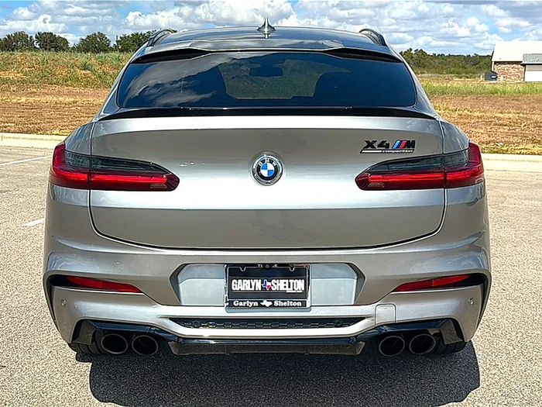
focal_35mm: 38
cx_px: 271
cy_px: 204
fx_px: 595
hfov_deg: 49.0
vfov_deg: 37.7
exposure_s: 1/8333
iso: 80
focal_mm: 6.86
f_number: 1.78
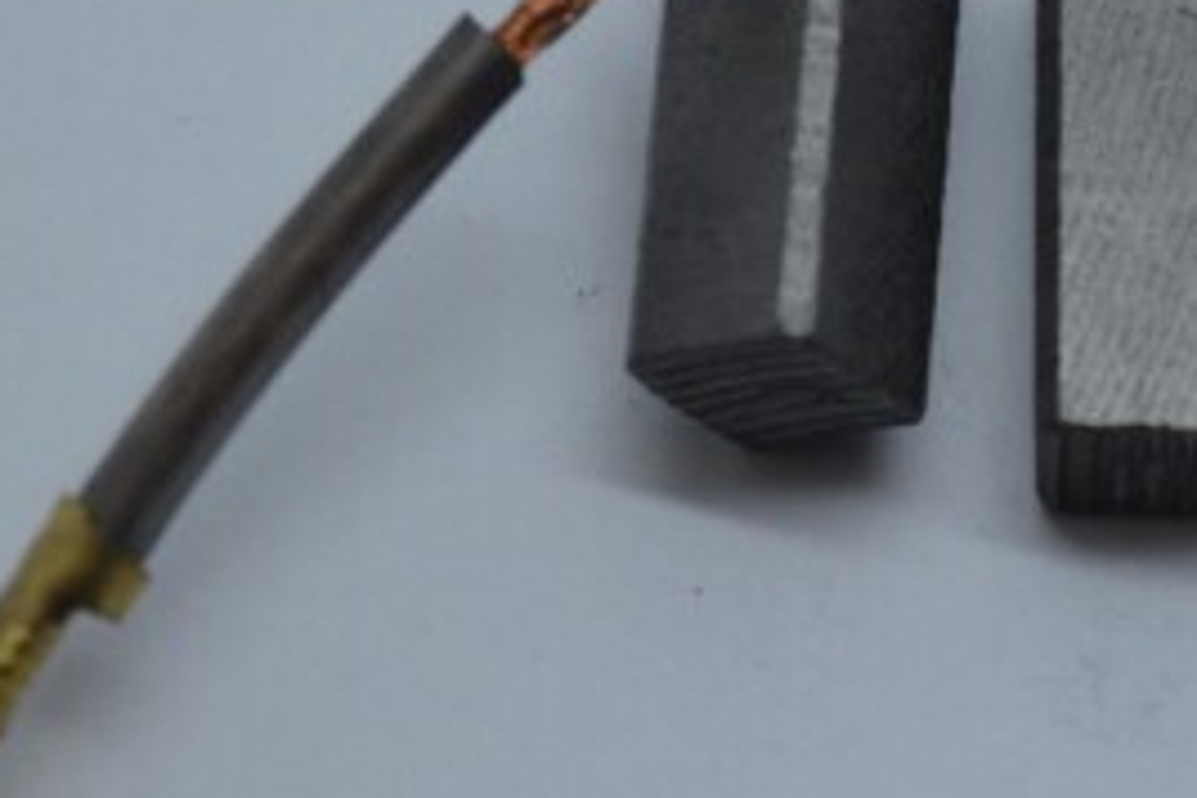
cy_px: 365
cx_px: 1098
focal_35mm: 210
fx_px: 6982
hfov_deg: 9.7
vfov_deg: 6.5
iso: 280
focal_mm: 52
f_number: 5.6
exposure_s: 1/125
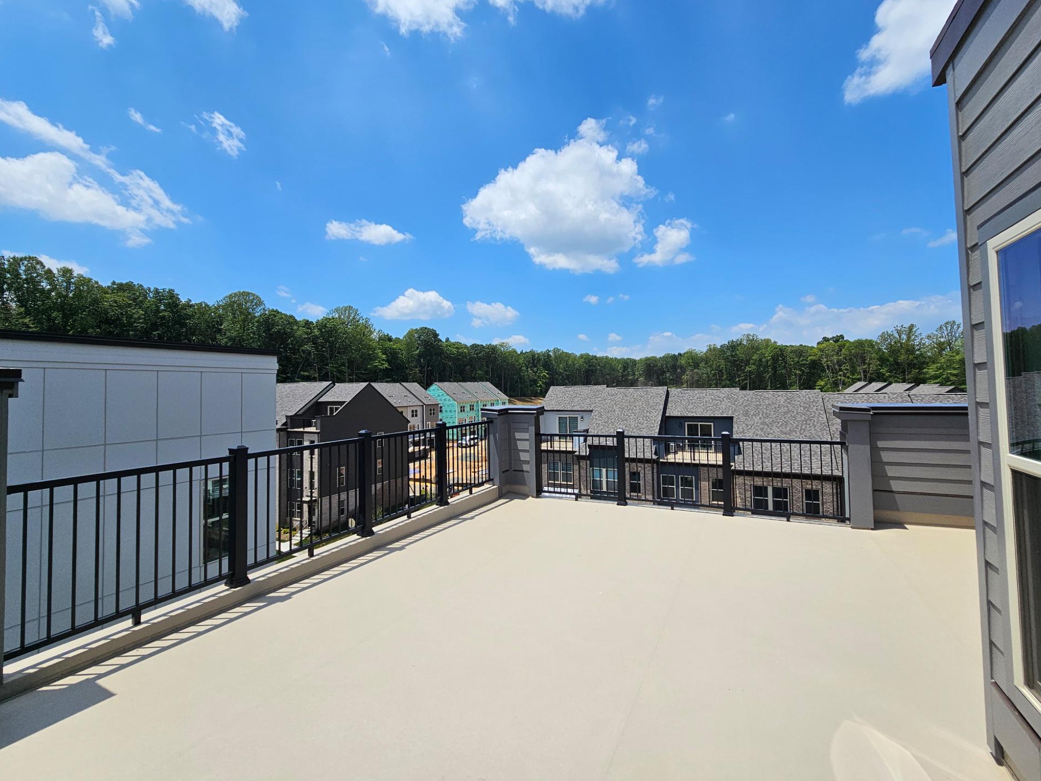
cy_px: 372
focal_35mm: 14
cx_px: 521
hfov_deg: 102.1
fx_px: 421
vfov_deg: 85.6
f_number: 2.2
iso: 50
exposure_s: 1/4641
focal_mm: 2.2
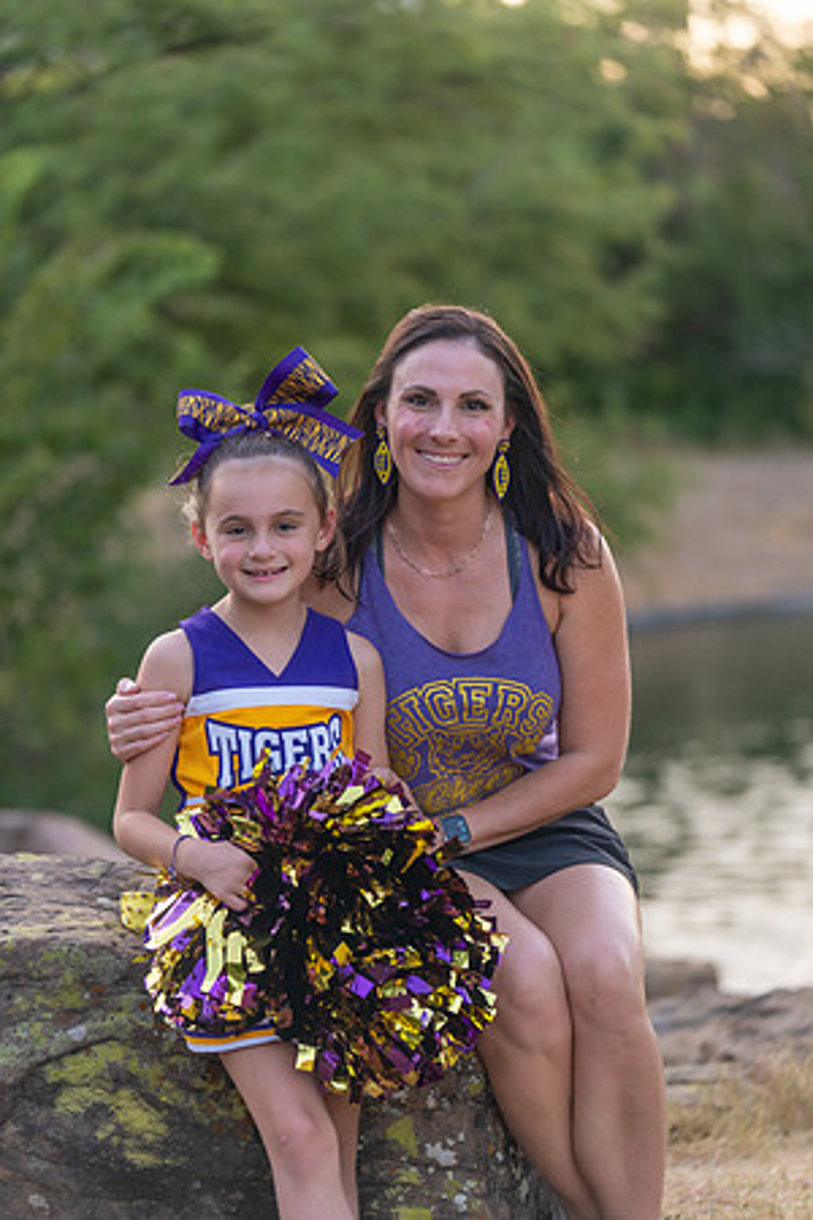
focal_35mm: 106
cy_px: 610
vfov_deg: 19.3
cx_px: 406
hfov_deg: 12.9
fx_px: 3590
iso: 400
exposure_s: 1/320
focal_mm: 106
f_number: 2.8
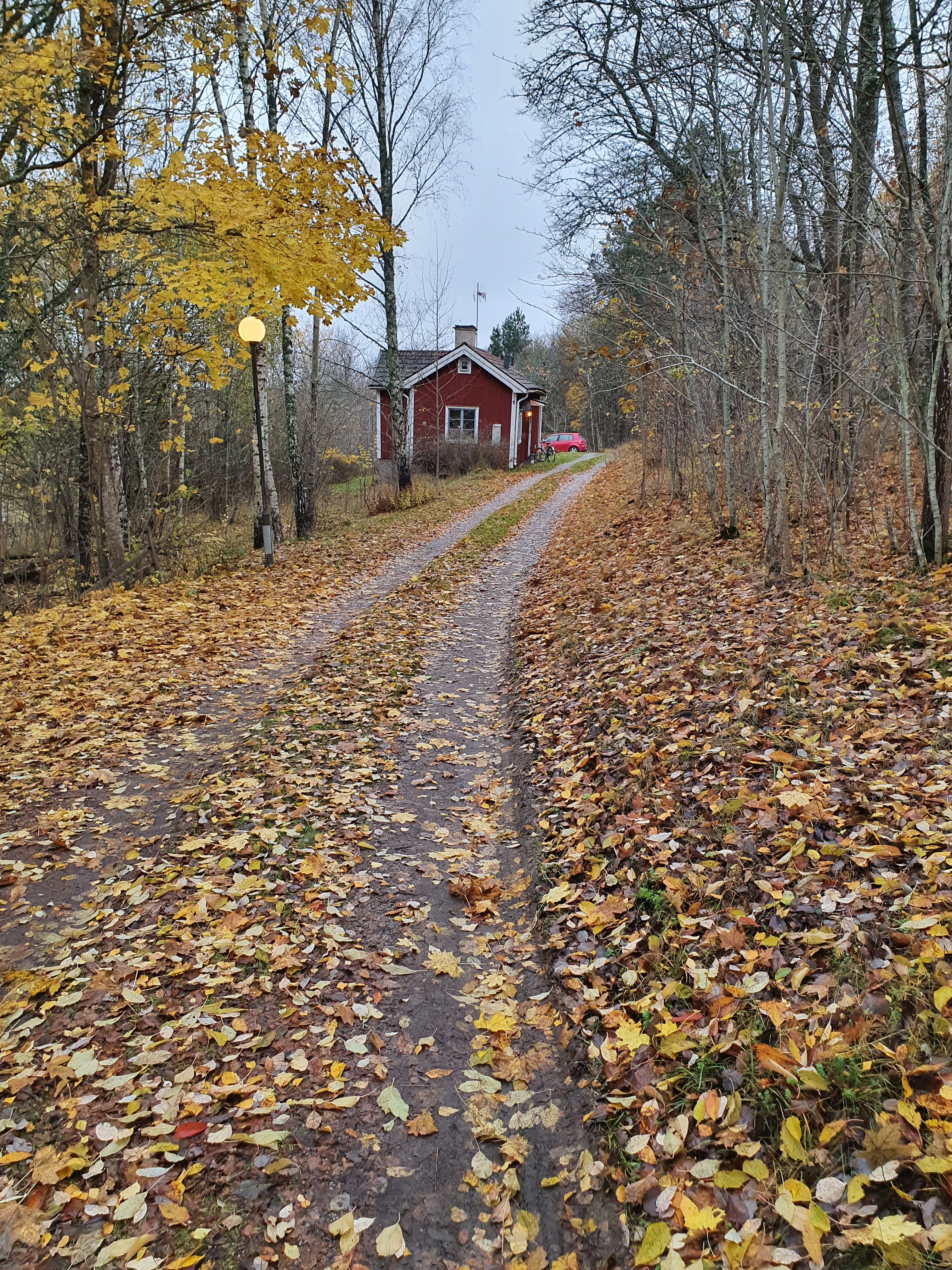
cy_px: 635
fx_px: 953
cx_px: 476
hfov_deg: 53.1
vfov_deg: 67.3
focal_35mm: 26
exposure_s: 1/100
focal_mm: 4.32
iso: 125
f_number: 2.4
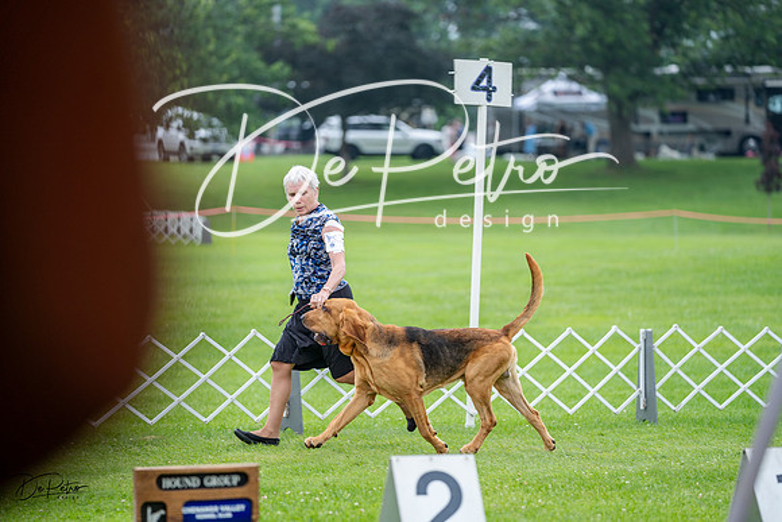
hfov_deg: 14.2
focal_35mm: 144
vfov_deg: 9.5
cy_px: 261
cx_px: 391
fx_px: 3129
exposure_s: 1/500
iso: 100
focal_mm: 144
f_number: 2.8
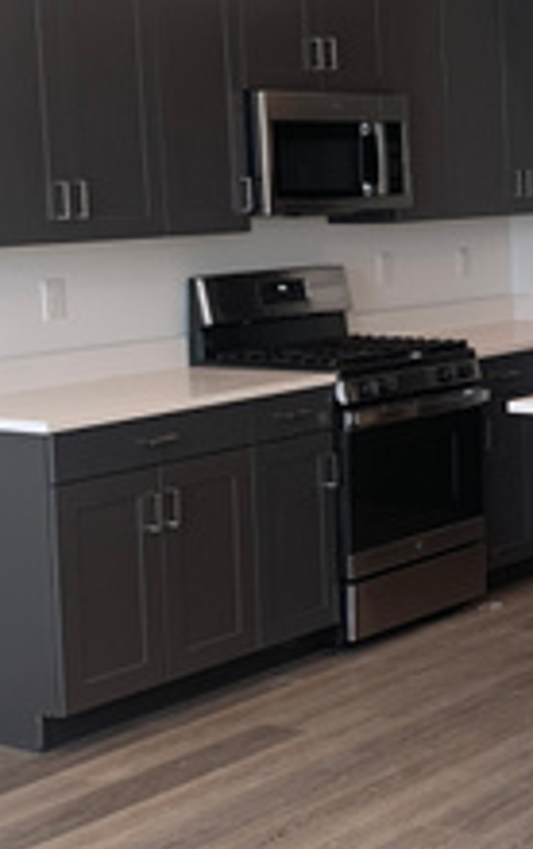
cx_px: 637
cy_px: 386
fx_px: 1854
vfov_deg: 25.8
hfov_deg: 15.7
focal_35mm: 80
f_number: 1.8
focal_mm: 4.25
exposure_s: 1/120
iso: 64
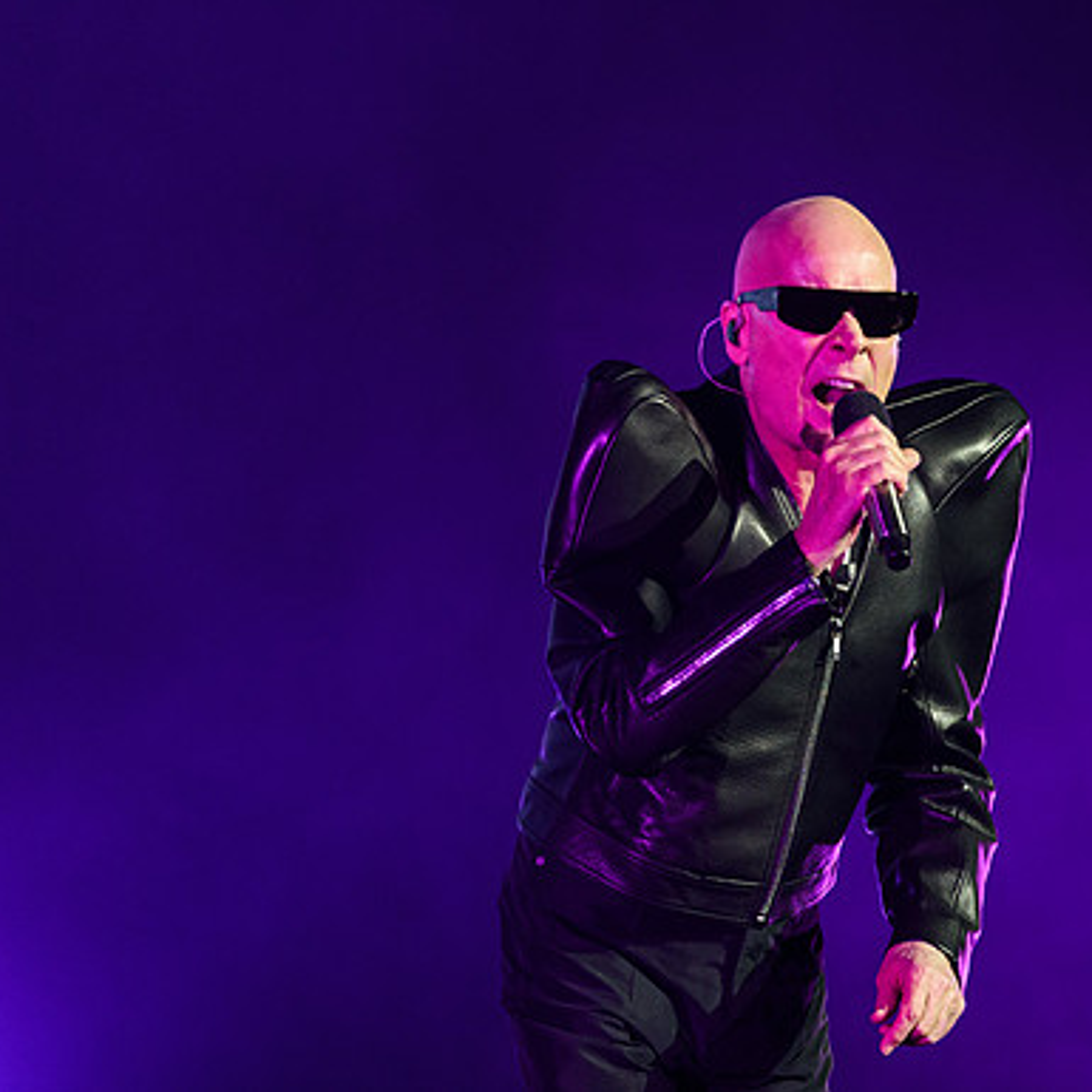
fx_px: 17203
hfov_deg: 3.6
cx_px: 811
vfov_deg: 3.6
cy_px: 488
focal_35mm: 482
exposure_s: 1/250
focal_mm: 340
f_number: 5.6
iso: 4000
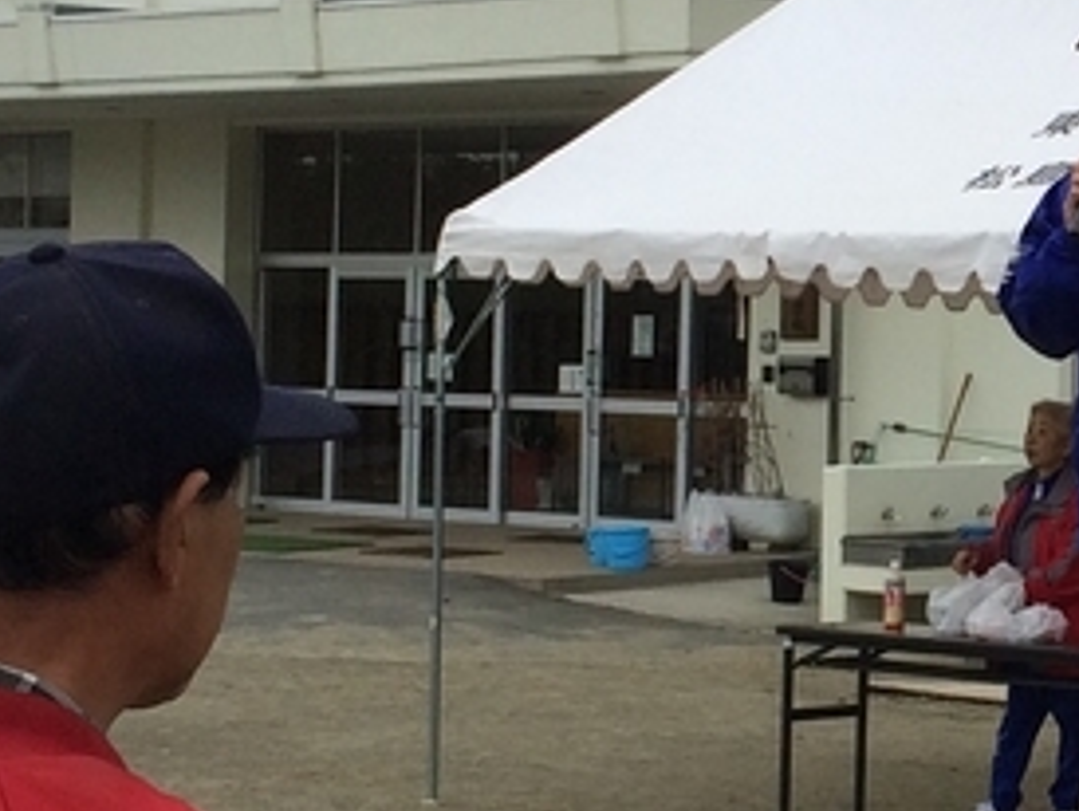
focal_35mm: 127
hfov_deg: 15.1
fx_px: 3962
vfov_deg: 11.7
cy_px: 323
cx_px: 1174
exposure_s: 1/838
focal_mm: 4.15
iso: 32
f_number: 2.2
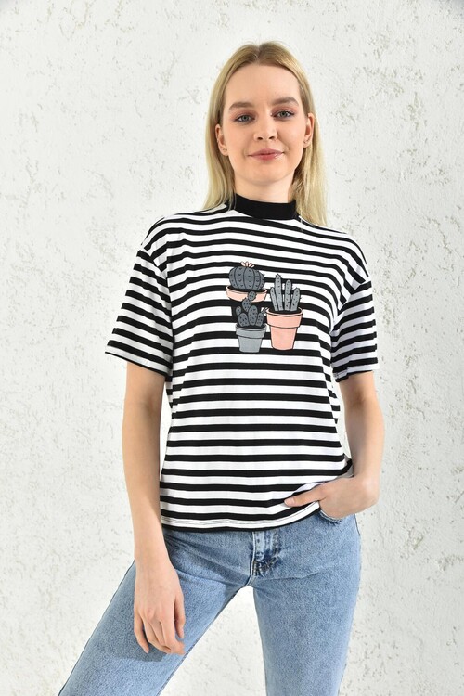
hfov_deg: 37.9
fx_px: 677
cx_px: 232
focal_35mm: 35
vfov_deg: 54.4
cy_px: 348
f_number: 7.1
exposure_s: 1/160
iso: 100
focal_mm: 35
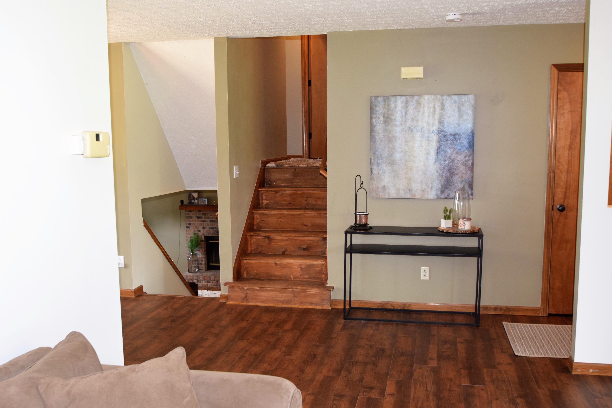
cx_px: 306
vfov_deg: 36.9
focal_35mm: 36
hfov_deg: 53.1
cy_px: 204
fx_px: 612
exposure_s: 1/60
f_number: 4.5
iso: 1100
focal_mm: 24
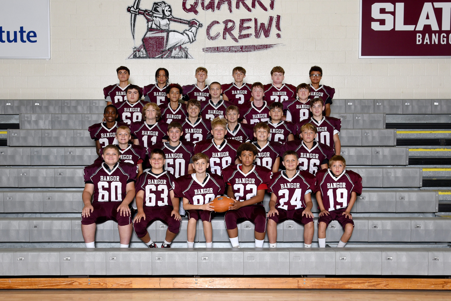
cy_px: 150
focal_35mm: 34
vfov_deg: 38.9
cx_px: 226
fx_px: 426
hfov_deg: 55.8
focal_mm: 34
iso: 400
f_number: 8
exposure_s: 1/125
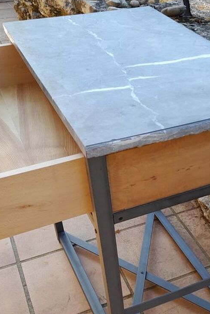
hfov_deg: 28.1
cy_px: 221
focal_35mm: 47
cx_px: 163
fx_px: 411
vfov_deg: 41.1
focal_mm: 4.6
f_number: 2
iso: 20
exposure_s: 1/50
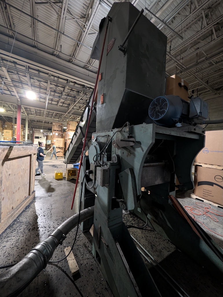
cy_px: 148
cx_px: 112
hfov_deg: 94.6
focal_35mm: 12
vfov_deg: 110.5
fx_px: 103
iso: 382
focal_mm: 2.02
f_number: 1.7
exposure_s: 1/24
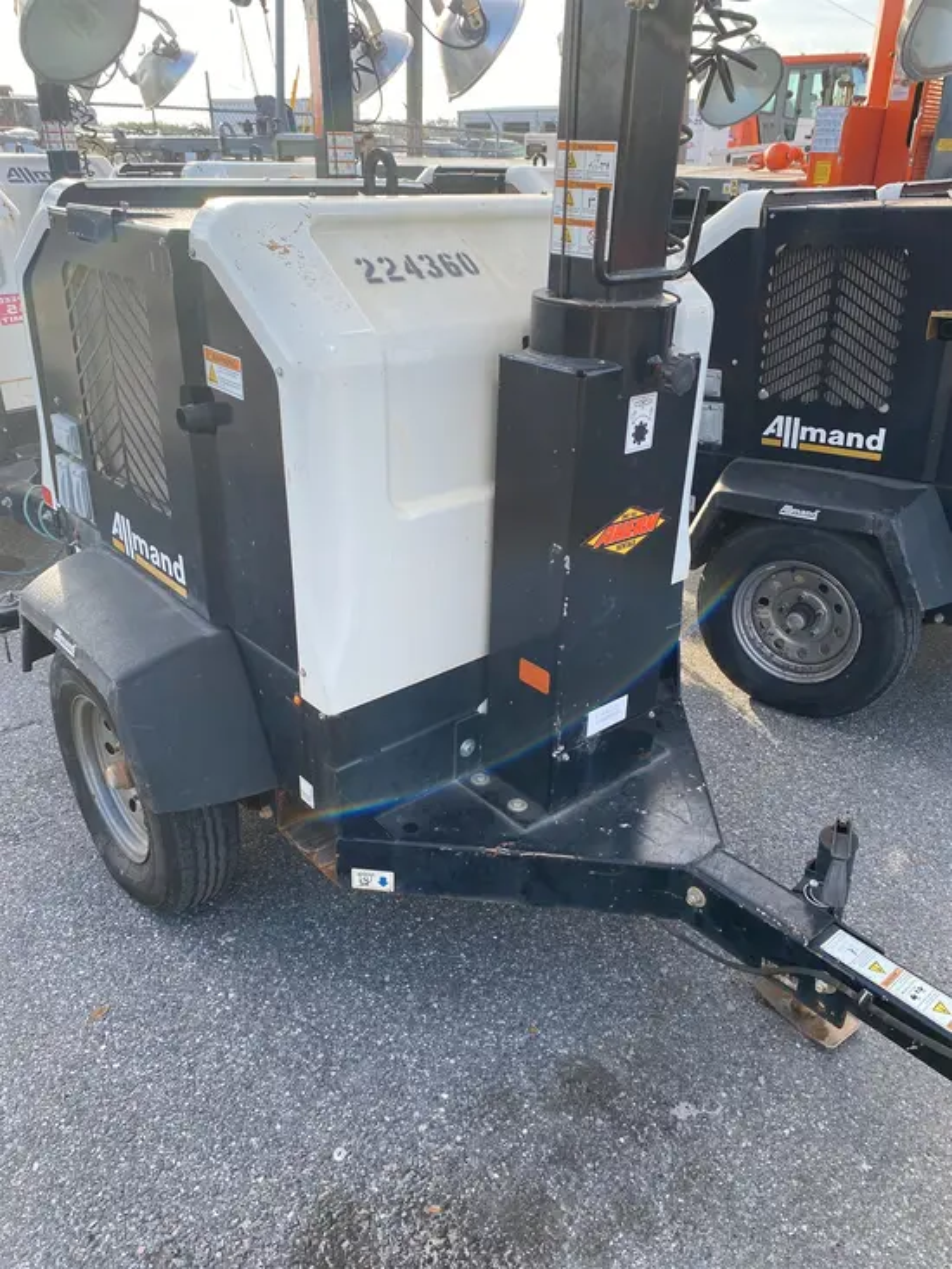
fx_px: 953
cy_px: 634
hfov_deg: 53.1
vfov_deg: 67.3
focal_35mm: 26
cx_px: 476
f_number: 1.8
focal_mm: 4.25
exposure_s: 1/497
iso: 32
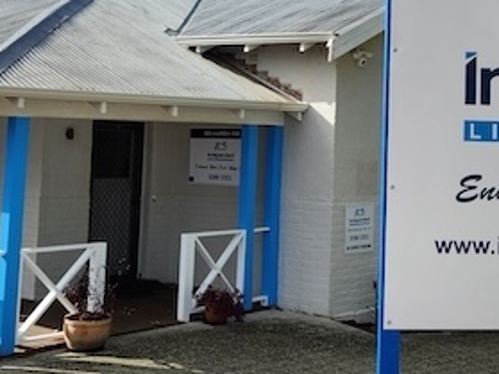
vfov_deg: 22.0
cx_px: 402
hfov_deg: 28.7
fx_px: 951
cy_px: 95
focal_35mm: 66
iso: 20
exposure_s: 1/1402
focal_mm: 5.4
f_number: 1.8
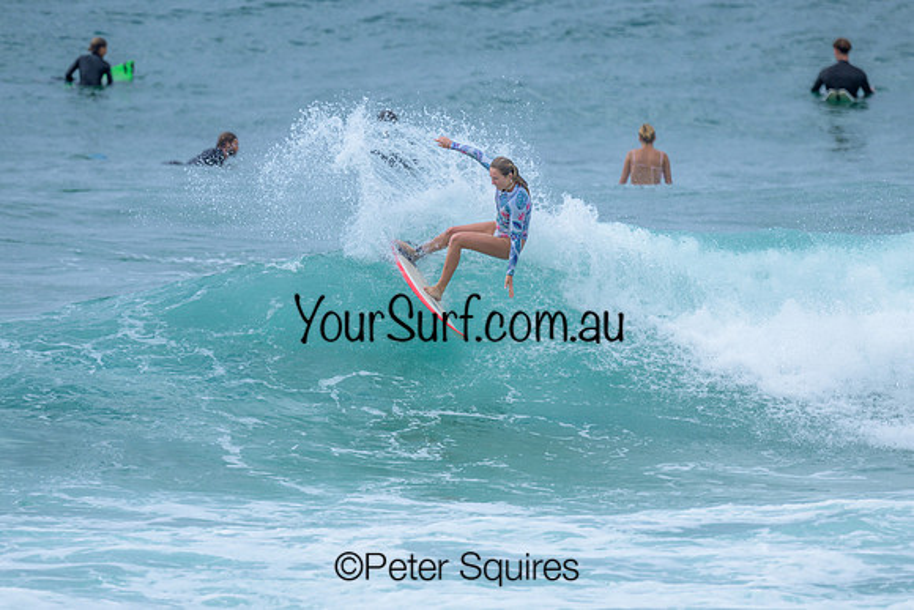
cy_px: 304
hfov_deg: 2.3
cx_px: 456
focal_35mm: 897
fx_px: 22784
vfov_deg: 1.5
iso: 200
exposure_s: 1/2000
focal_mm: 800
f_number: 6.3
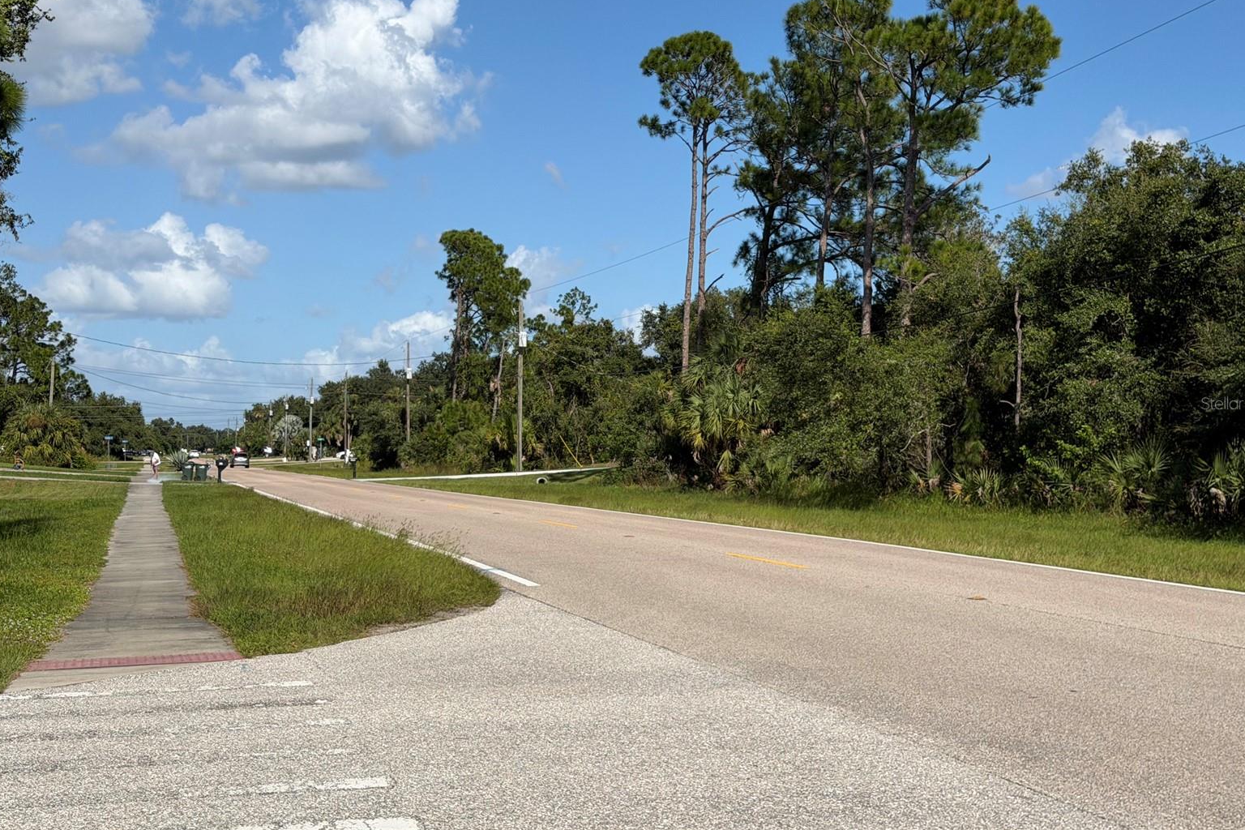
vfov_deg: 26.0
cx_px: 629
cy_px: 403
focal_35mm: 52
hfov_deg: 38.2
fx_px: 1798
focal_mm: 6.76
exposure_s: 1/7874
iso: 64
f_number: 1.78
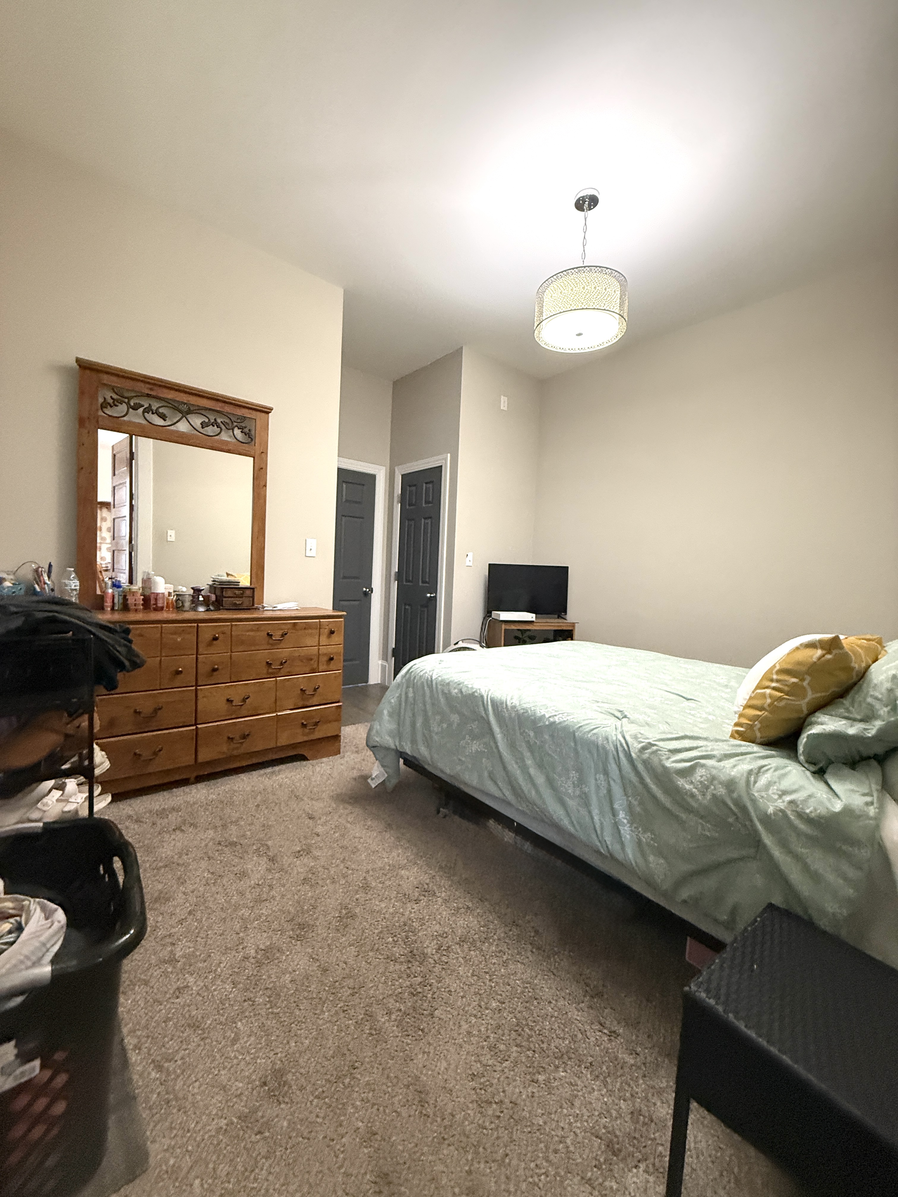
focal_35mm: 14
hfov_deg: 85.7
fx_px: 484
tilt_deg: -0.6
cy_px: 598
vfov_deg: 102.1
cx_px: 449
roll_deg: -1.8
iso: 500
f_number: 2.2
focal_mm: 2.22
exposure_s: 1/60
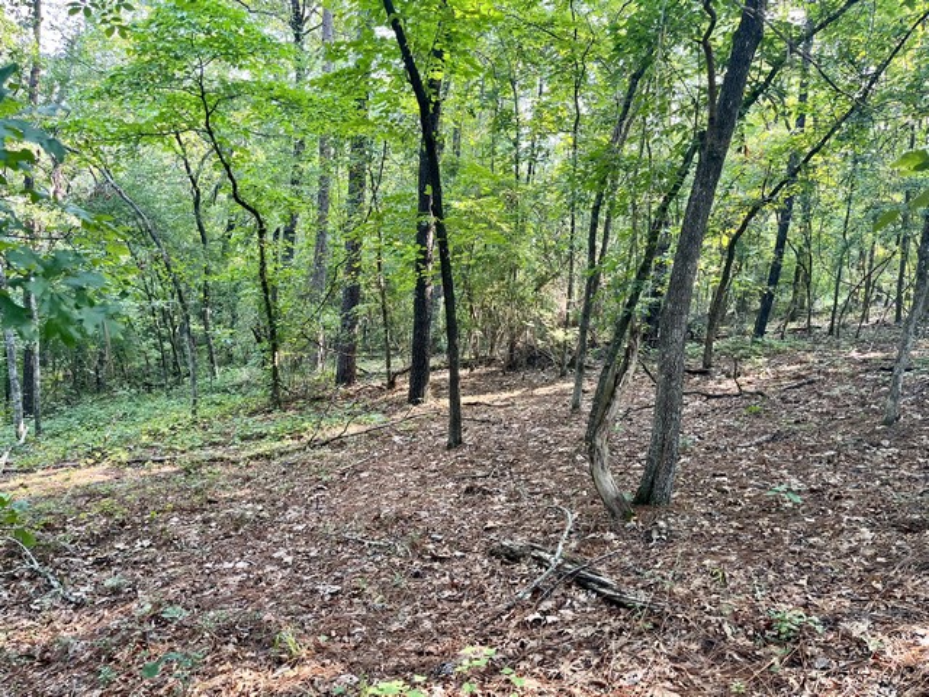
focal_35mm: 26
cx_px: 464
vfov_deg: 53.1
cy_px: 348
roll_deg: -4.0
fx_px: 698
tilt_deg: -6.9
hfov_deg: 67.3
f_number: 1.6
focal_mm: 5.1
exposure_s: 1/121
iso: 100
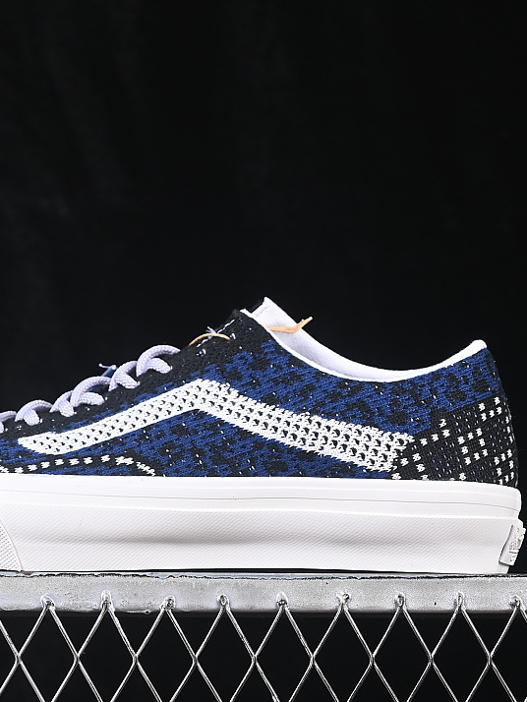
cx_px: 167
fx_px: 2211
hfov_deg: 13.6
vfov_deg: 18.0
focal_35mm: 109
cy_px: 352
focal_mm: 50
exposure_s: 1/60
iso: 160
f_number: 6.3
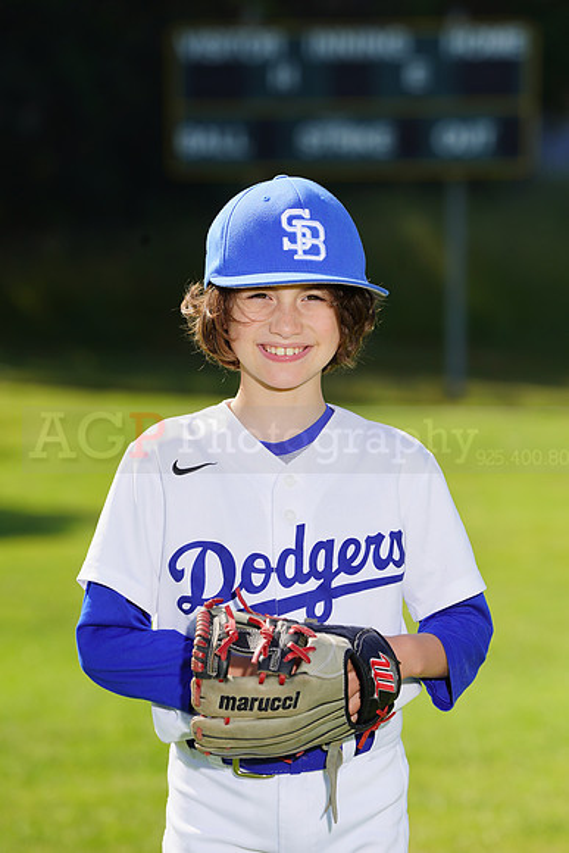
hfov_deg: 5.6
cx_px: 284
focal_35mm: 244
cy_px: 426
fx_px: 5781
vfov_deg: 8.4
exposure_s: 1/250
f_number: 8
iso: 100
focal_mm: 244
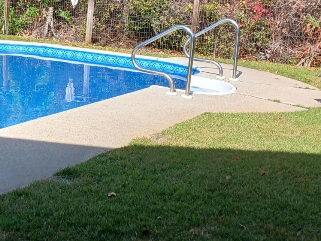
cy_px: 83
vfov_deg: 23.2
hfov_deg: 29.3
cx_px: 23
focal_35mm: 63
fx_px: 584
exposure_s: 1/182
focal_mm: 4
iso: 20
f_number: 1.8
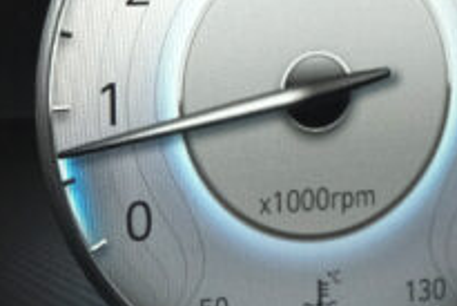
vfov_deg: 7.9
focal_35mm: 175
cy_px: 184
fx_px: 2223
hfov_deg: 11.1
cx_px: -308
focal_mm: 23.5
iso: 2000
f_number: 9
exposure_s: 1/200
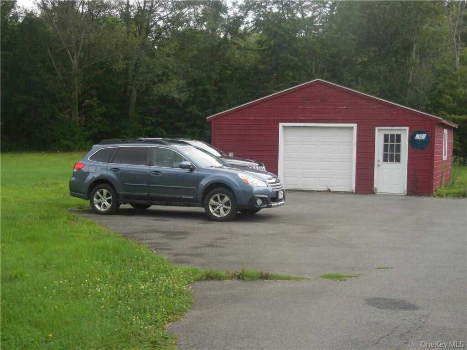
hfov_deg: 36.8
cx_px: 234
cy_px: 175
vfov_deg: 28.0
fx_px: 702
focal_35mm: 52
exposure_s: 1/160
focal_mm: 9.4
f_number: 4.3
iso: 125
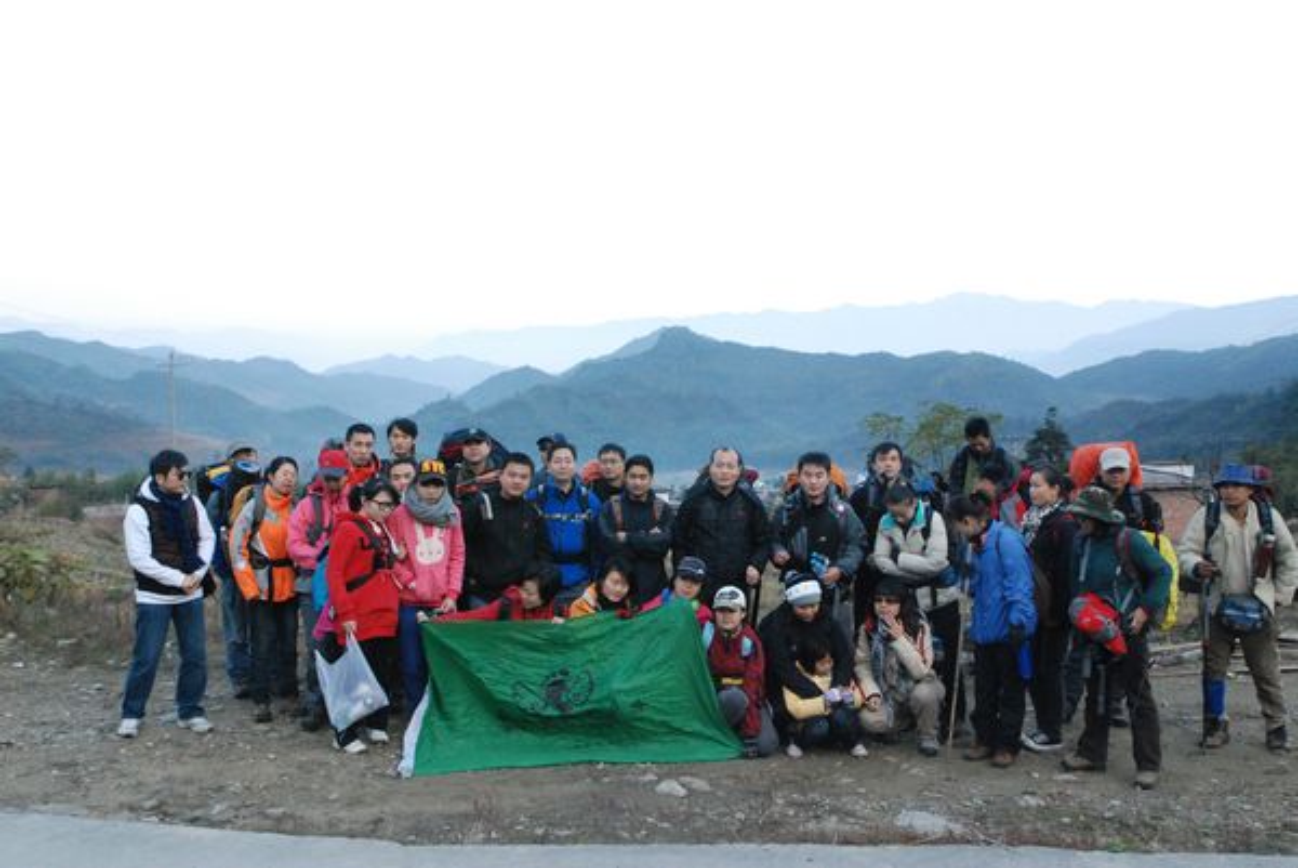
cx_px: 649
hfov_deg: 51.3
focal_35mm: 38
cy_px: 434
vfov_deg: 35.5
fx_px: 1353
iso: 1600
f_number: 9
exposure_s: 1/320
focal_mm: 25
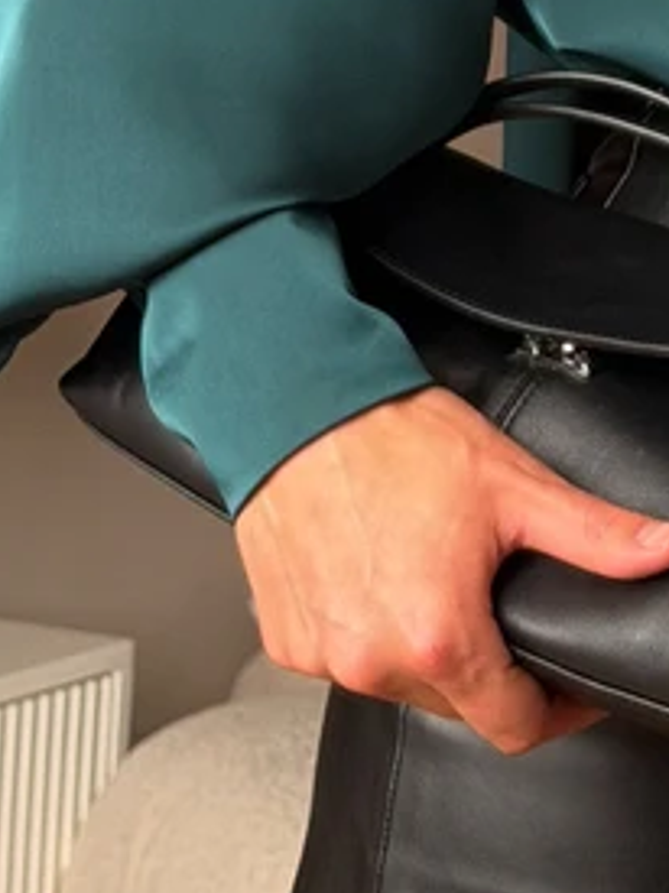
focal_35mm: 186
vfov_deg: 10.4
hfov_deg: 7.9
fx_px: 4797
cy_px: -261
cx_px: 841
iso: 80
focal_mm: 6.76
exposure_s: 1/121
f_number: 1.78
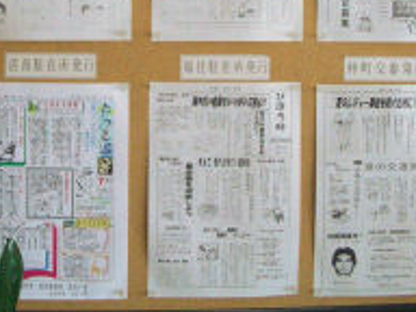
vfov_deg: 18.5
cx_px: 134
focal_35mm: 77
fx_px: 925
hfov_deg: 25.2
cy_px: -18
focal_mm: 5.8
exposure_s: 1/60
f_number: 2.6
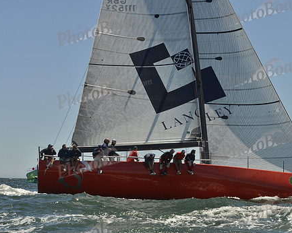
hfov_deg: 21.7
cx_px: 187
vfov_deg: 17.5
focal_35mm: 88
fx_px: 760
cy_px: 117
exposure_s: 1/1600
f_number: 8
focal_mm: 70
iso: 280
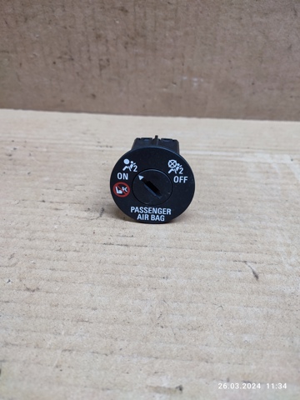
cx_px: 150
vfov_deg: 69.4
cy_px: 200
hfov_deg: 54.9
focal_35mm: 25
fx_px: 289
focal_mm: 6.04
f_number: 1.9
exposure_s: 1/30
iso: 265
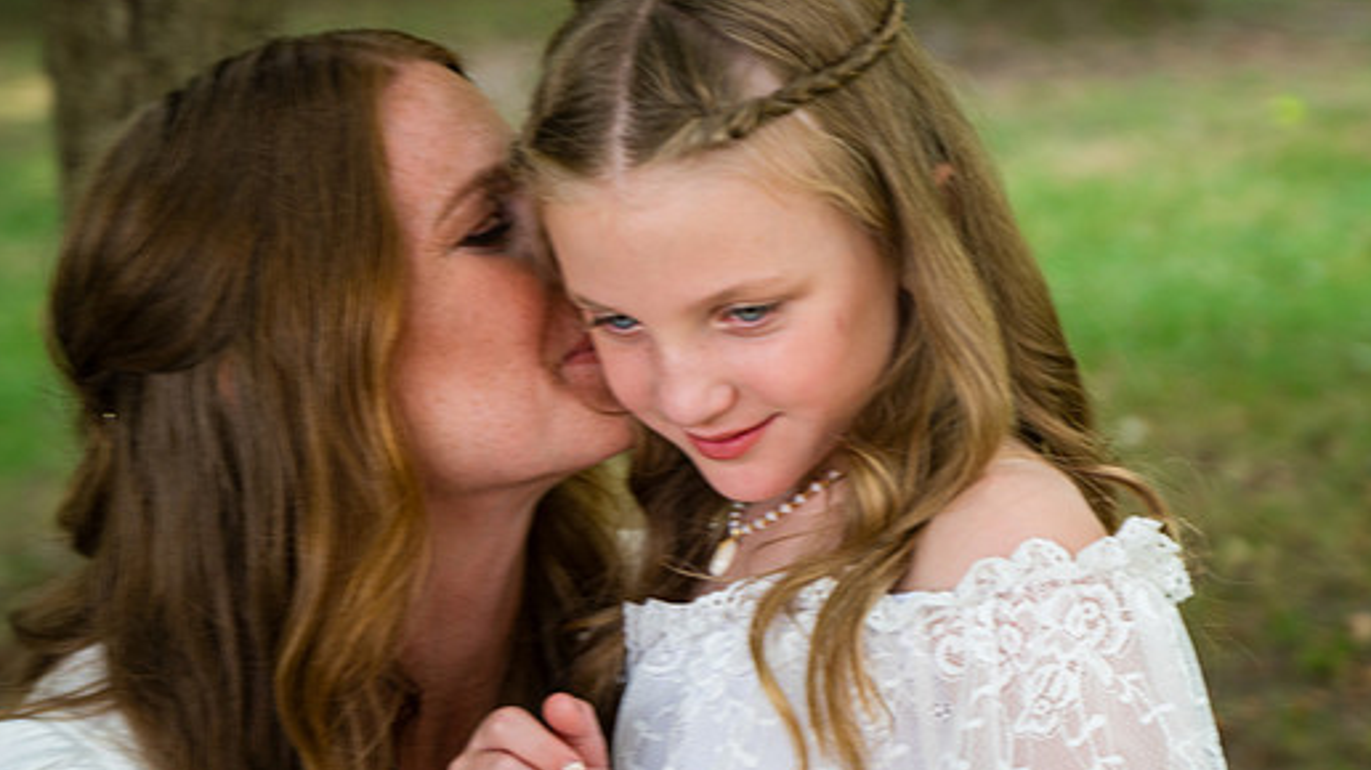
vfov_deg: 13.1
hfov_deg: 23.2
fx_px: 3344
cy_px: 309
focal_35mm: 92
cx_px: 730
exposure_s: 1/160
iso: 250
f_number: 4
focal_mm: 70
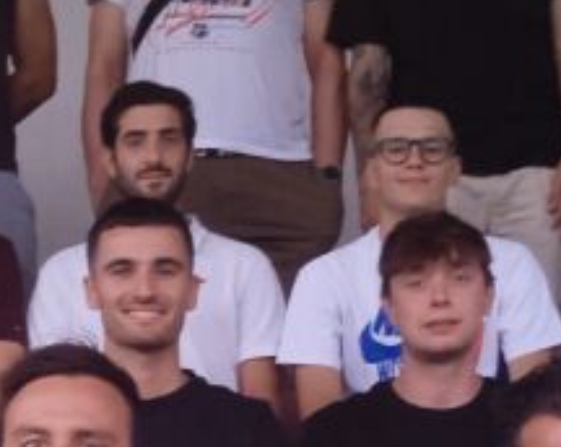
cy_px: 564
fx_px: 2039
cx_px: 81
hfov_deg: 15.5
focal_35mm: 123
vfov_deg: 12.2
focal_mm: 3.43
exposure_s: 1/25
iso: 450
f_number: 2.2
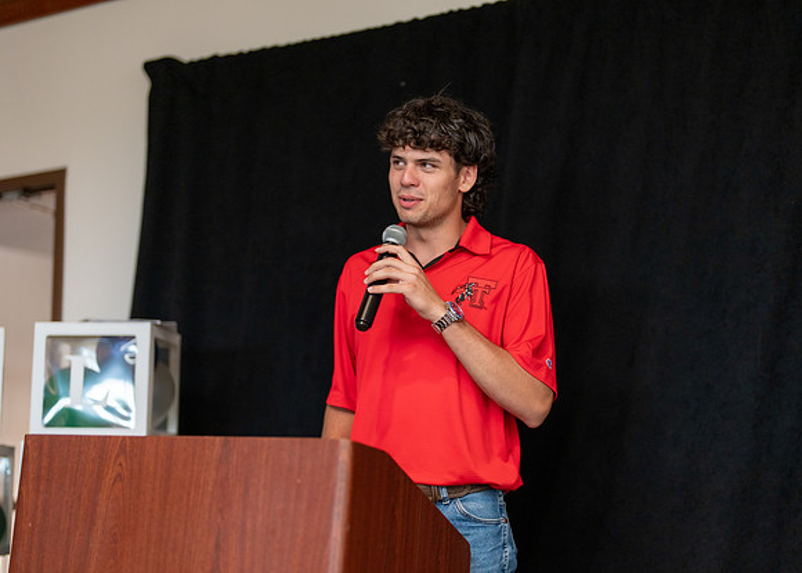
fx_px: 1413
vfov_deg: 22.9
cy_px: 335
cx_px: 455
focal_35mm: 62
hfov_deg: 31.6
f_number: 1.2
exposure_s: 1/320
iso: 400
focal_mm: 50
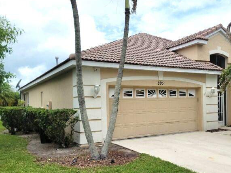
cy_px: 102
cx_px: 142
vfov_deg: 40.6
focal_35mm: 35
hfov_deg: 52.1
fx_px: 234
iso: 20
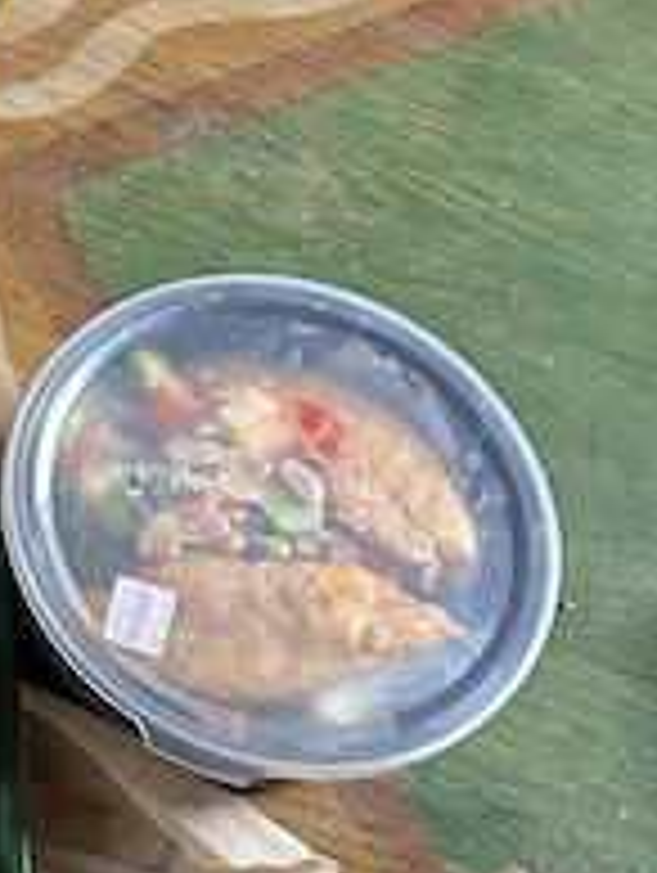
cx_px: -418
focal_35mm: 79
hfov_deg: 16.5
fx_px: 1995
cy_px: 495
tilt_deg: -65.0
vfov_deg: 24.7
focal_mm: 6.86
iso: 500
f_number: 1.78
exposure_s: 1/50
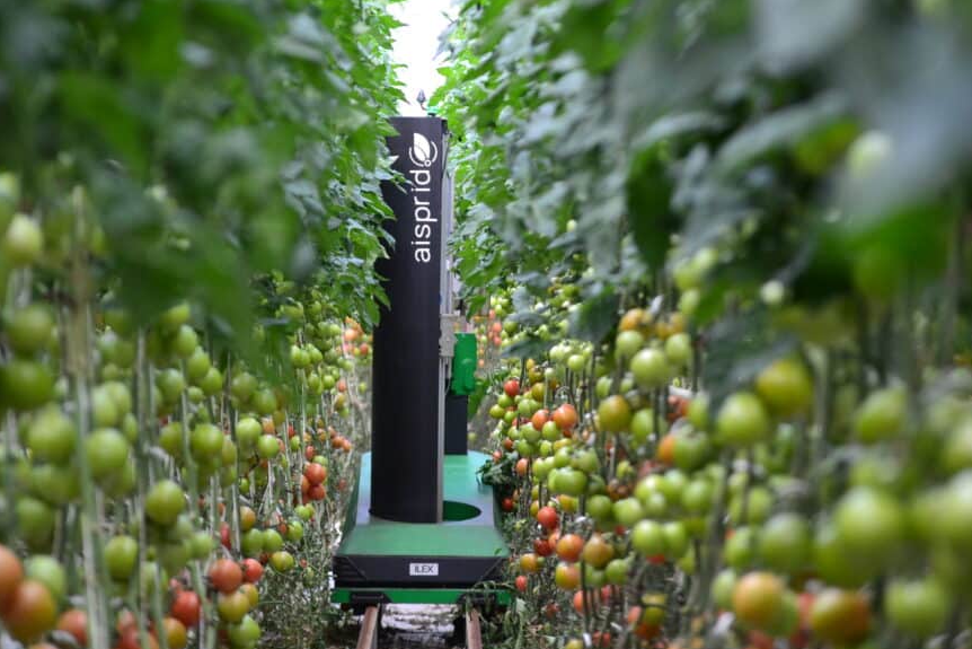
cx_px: 430
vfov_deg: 7.0
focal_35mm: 196
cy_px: 293
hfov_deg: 10.5
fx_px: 5293
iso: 800
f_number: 5
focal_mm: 110
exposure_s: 1/125
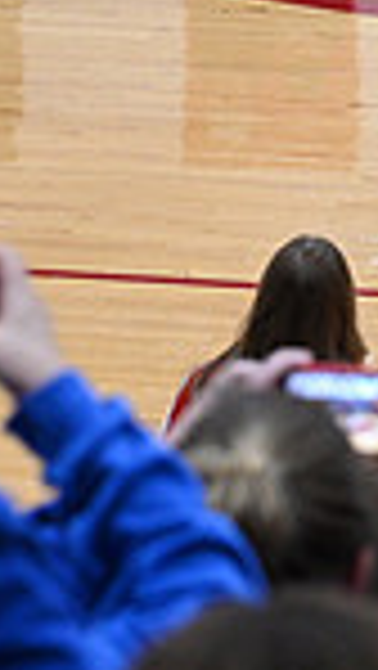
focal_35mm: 315
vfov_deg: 6.8
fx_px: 5603
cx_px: 1220
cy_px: -191
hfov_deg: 3.7
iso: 4000
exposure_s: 1/320
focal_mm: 77
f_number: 4
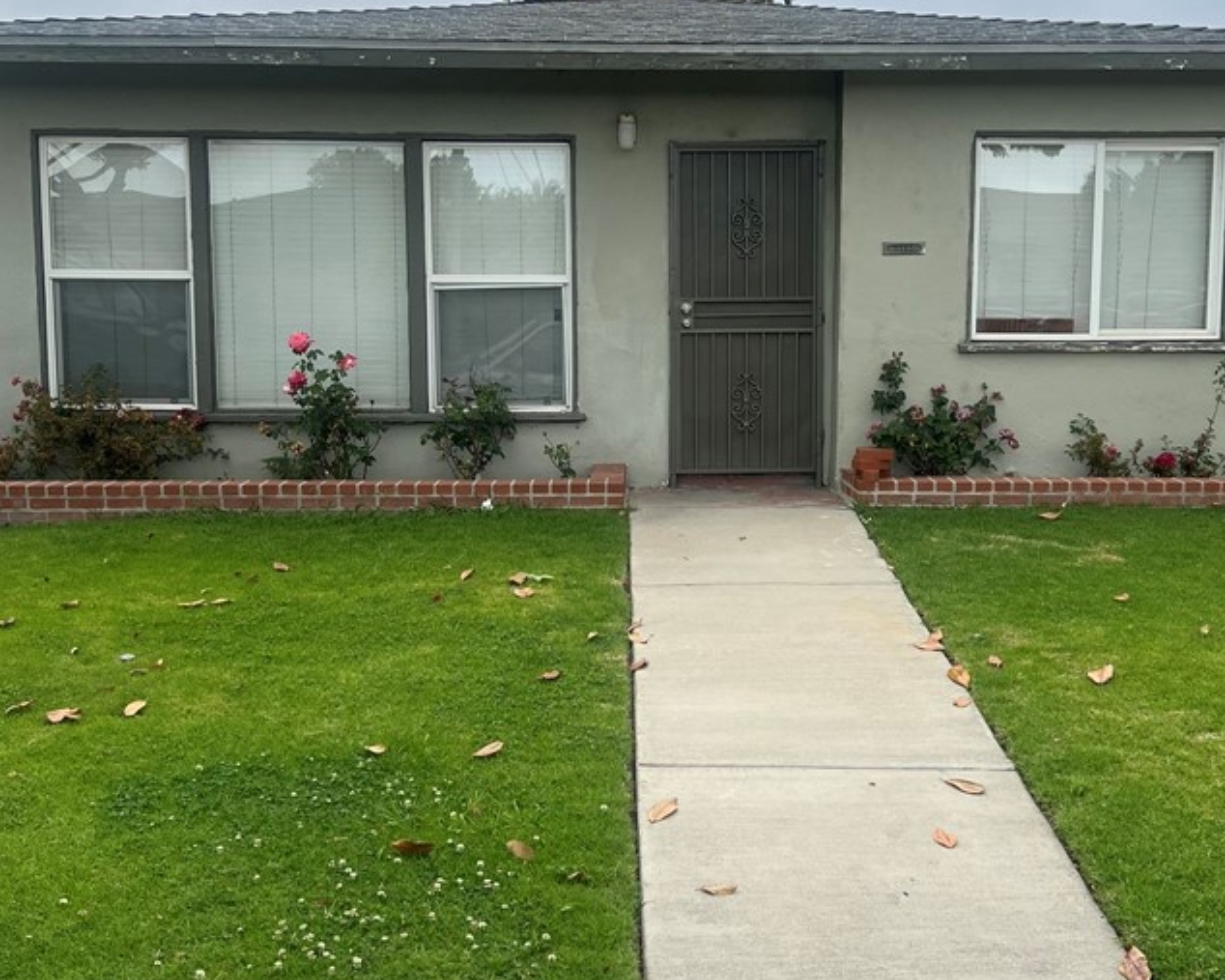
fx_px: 1486
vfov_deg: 36.5
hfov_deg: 44.7
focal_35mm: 41
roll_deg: -0.6
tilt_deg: -1.9
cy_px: 447
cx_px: 678
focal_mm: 5.7
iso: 50
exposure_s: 1/1669
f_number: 1.5
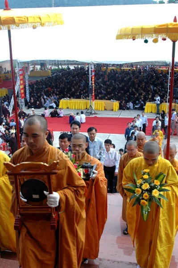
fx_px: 312
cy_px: 134
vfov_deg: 46.4
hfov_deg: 31.8
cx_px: 89
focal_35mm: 42
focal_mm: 28
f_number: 10
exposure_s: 1/60
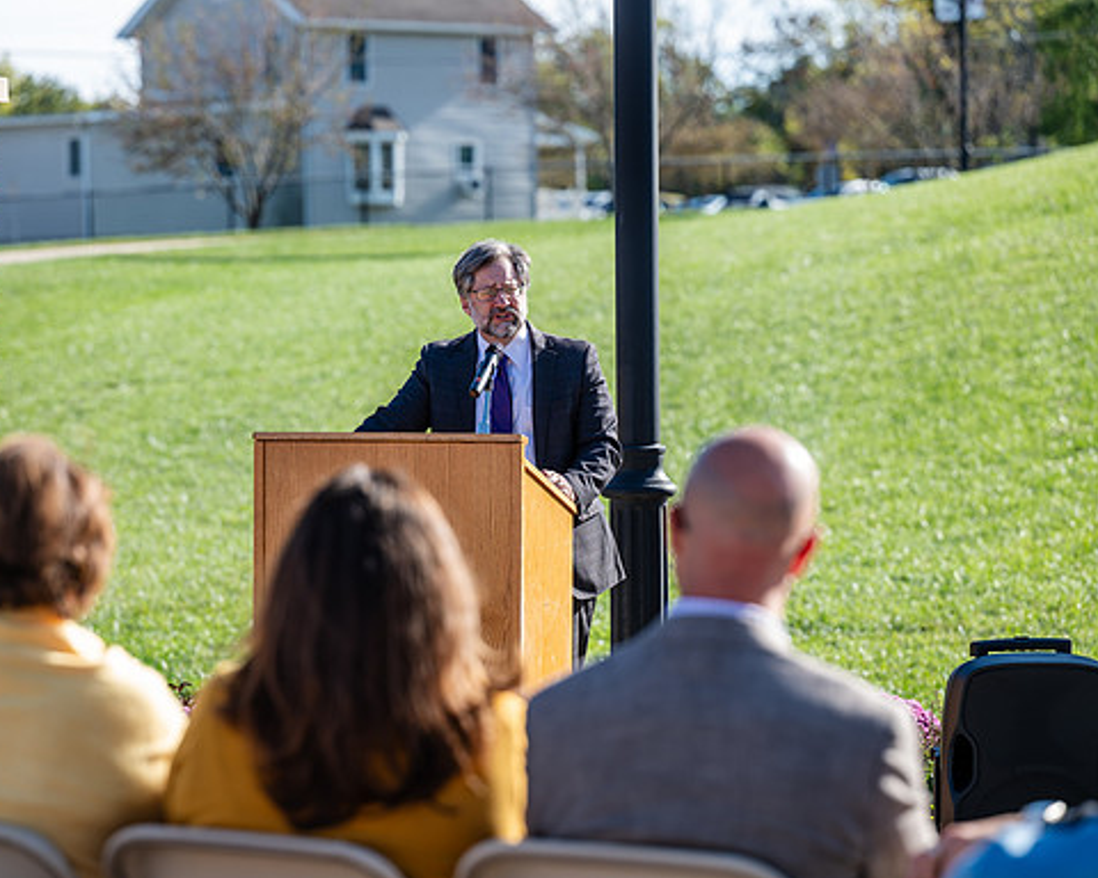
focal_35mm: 136
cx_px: 483
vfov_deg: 11.4
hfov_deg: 14.2
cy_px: 440
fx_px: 4420
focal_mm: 120
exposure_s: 1/320
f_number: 3.5
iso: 80
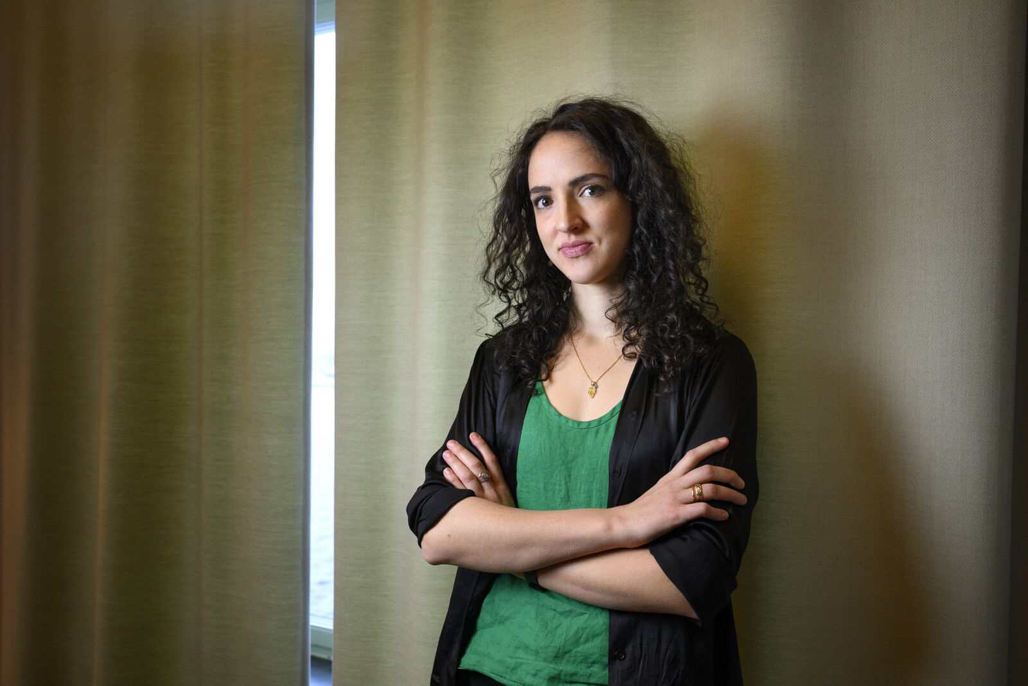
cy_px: 343
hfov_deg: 63.7
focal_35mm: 29
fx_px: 828
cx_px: 514
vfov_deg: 45.0
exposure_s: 1/125
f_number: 4
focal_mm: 29
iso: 640
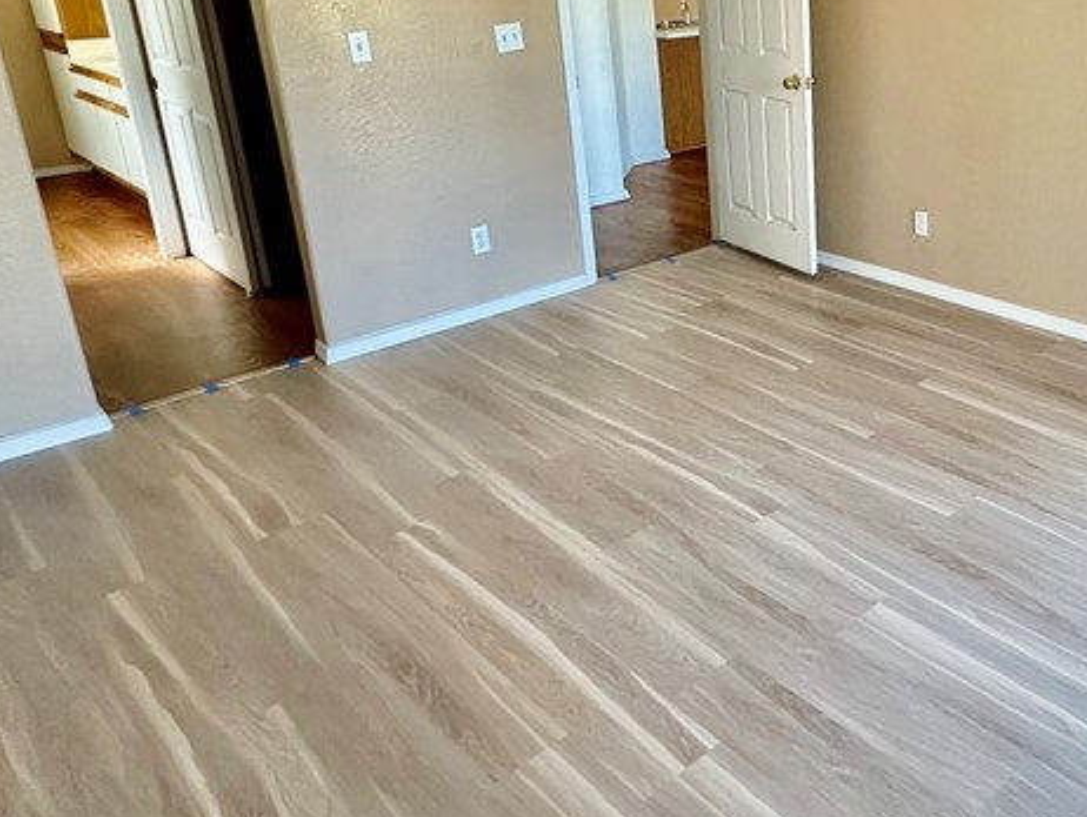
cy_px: 226
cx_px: 922
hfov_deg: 53.0
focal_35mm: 31
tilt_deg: -17.1
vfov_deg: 44.3
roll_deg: -0.1
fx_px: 974
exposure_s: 1/120
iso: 250
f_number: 2.2
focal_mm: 2.22
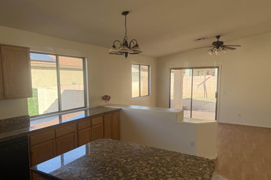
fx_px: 196
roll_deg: -0.7
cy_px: 101
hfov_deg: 69.4
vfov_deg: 49.4
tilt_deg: -4.1
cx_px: 131
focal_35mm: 26
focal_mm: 6.76
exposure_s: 1/450
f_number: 1.78
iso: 100
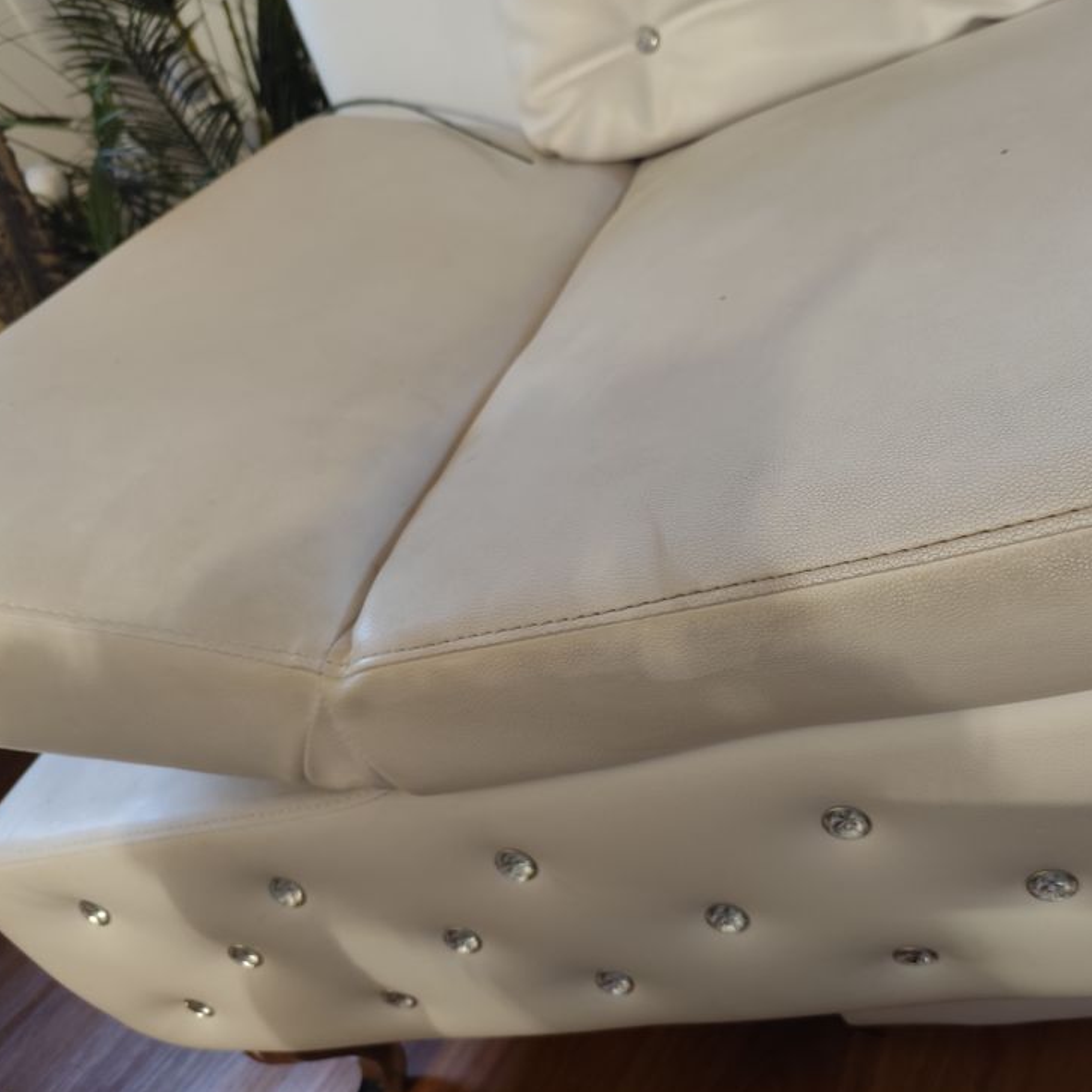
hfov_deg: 56.2
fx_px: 999
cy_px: 543
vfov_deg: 57.3
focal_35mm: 28
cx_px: 717
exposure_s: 1/25
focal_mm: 6.19
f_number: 1.65
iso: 1250
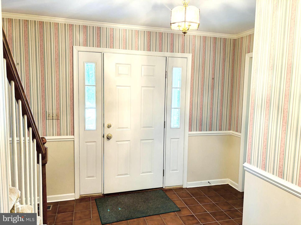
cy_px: 112
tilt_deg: -4.9
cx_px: 150
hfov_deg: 67.3
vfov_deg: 53.1
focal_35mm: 26
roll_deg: -0.8
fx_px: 226
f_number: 1.6
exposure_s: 1/60
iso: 320
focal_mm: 5.96
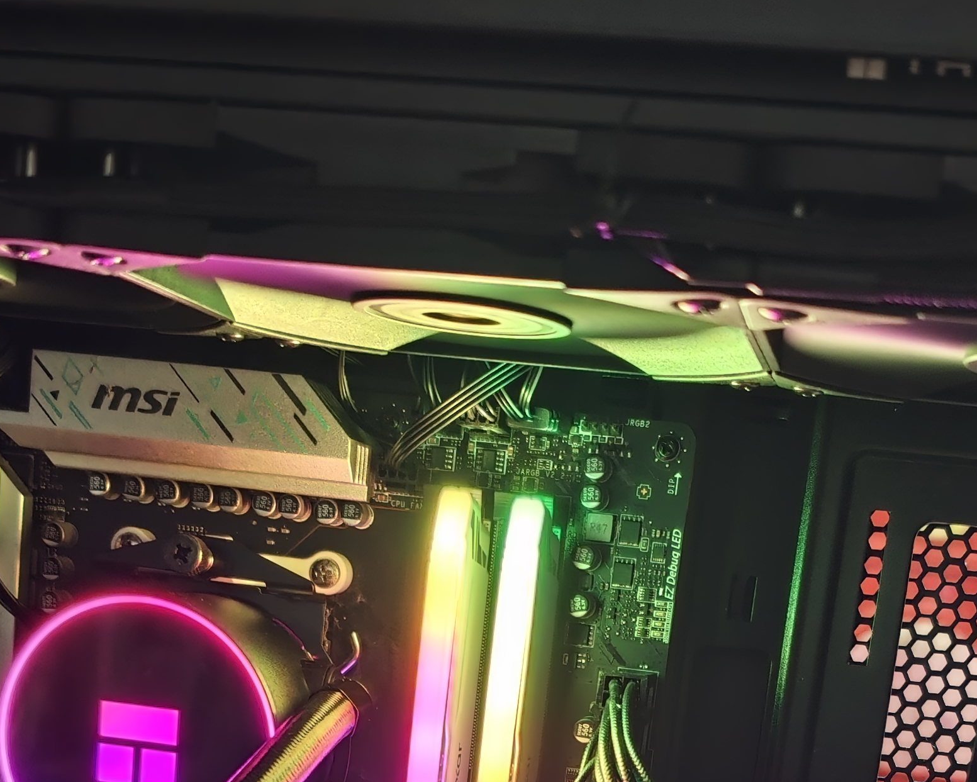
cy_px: 926
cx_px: 494
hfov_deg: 32.0
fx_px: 1706
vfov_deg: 23.7
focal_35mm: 59
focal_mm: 7.73
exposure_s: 1/8
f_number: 1.5
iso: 3200
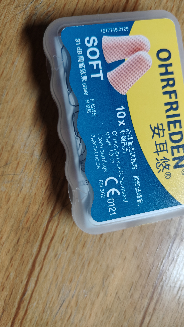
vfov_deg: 69.9
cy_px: 160
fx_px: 234
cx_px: 102
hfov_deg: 42.8
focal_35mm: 27
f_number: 1.8
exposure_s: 1/54
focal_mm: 5.59
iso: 200
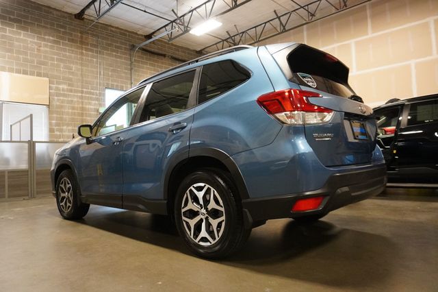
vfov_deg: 50.4
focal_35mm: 26
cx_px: 219
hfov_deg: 70.5
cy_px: 146
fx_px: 310
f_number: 3.5
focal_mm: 17
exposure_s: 1/160
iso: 4000
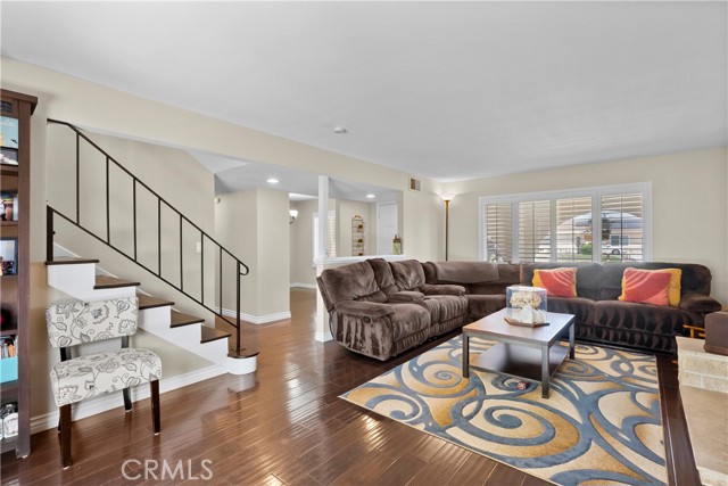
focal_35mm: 16
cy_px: 243
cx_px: 364
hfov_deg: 96.7
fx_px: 324
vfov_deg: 73.8
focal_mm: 16
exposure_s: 1/13
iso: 2000
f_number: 9
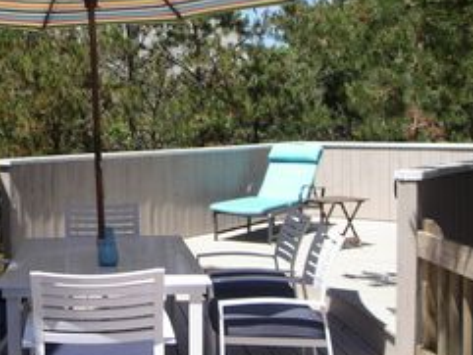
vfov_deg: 25.2
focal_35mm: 58
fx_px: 793
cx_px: 126
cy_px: 137
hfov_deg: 32.7
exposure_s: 1/150
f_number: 6.6
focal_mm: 6
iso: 50
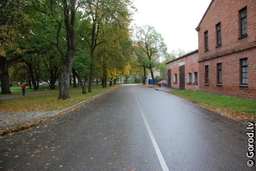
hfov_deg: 67.3
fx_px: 192
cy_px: 86
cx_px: 128
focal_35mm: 27
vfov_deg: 48.1
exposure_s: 1/500
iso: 800
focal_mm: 18
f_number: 3.5
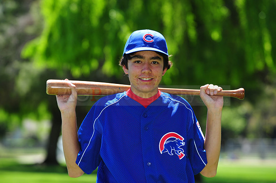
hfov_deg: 11.8
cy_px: 92
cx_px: 138
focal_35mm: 175
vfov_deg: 7.8
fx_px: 1341
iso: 200
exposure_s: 1/400
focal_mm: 175
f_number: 5.6
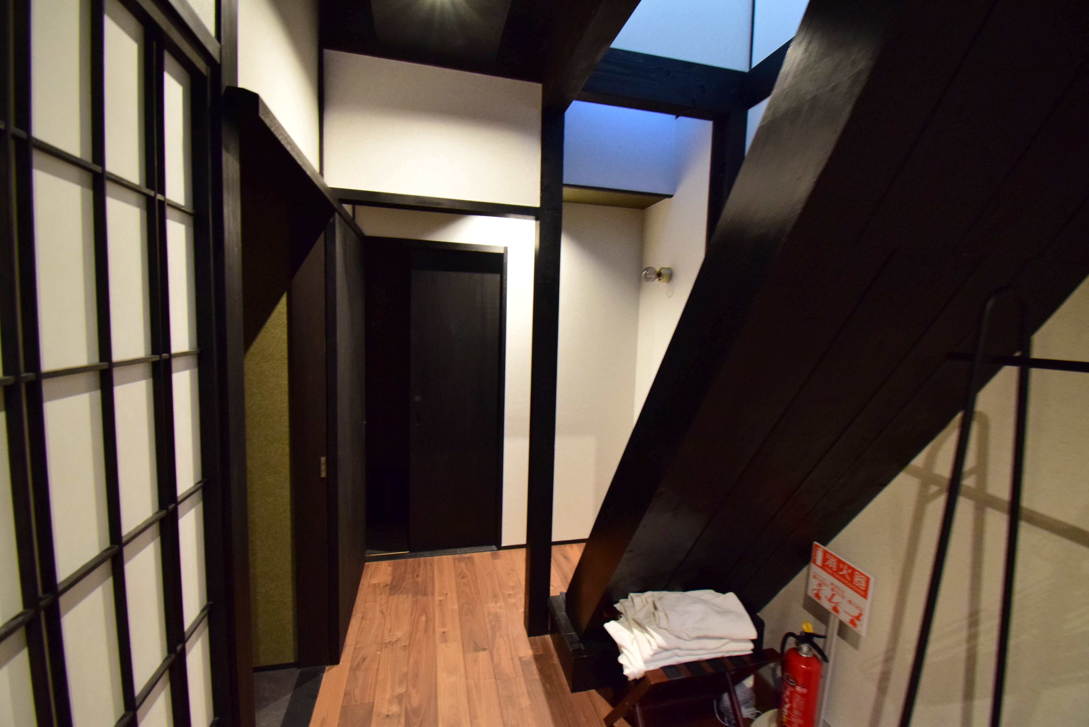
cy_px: 364
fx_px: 454
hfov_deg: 100.4
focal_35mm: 15
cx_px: 544
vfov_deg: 77.4
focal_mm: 10
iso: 1600
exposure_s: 1/8
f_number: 6.7
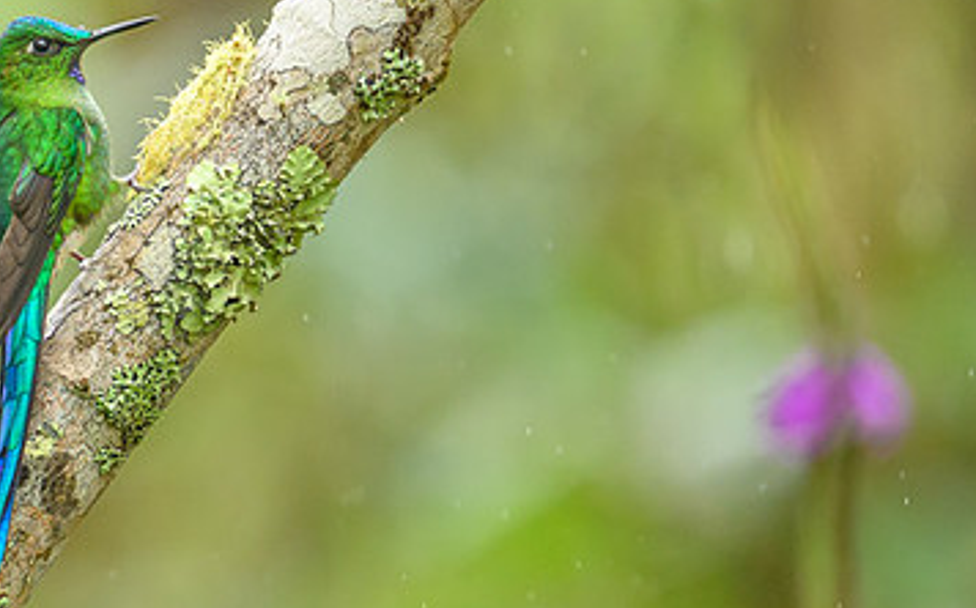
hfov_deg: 1.4
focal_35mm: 1466
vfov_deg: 0.9
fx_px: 38970
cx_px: -35
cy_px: 223
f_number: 4
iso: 2500
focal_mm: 560
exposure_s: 1/1250
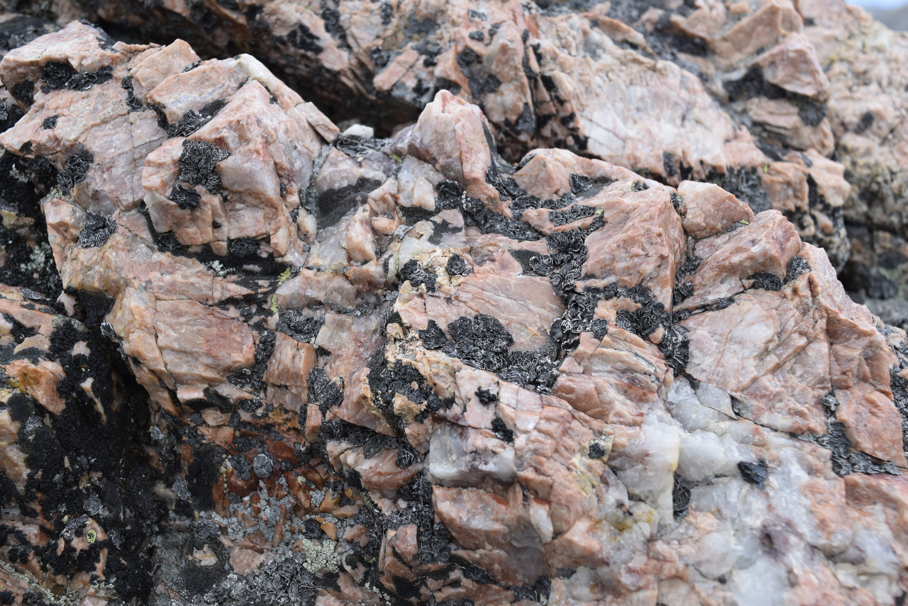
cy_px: 303
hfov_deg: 53.1
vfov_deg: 36.9
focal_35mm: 36
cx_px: 454
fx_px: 908
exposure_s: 1/250
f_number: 8
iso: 400
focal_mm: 24
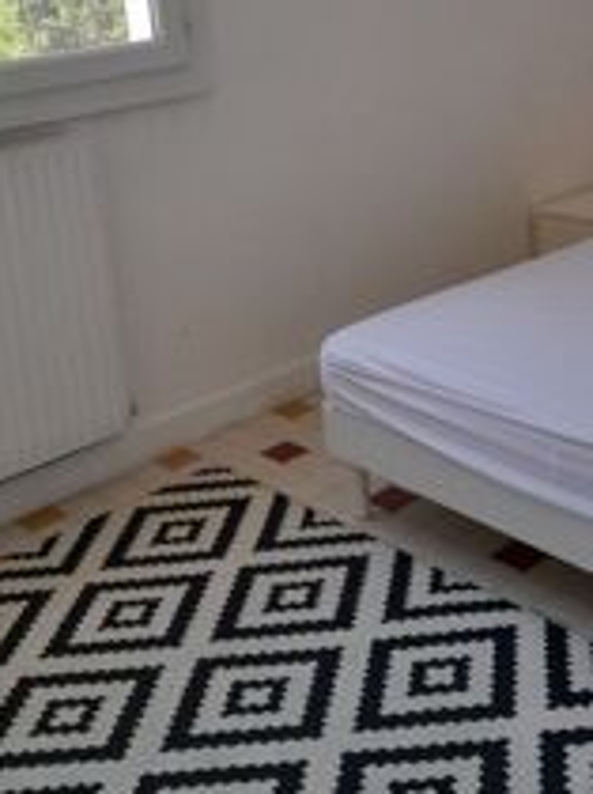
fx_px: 1259
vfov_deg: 34.4
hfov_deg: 26.5
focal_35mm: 55
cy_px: 225
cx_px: 351
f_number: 1.8
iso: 40
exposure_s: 1/50
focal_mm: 4
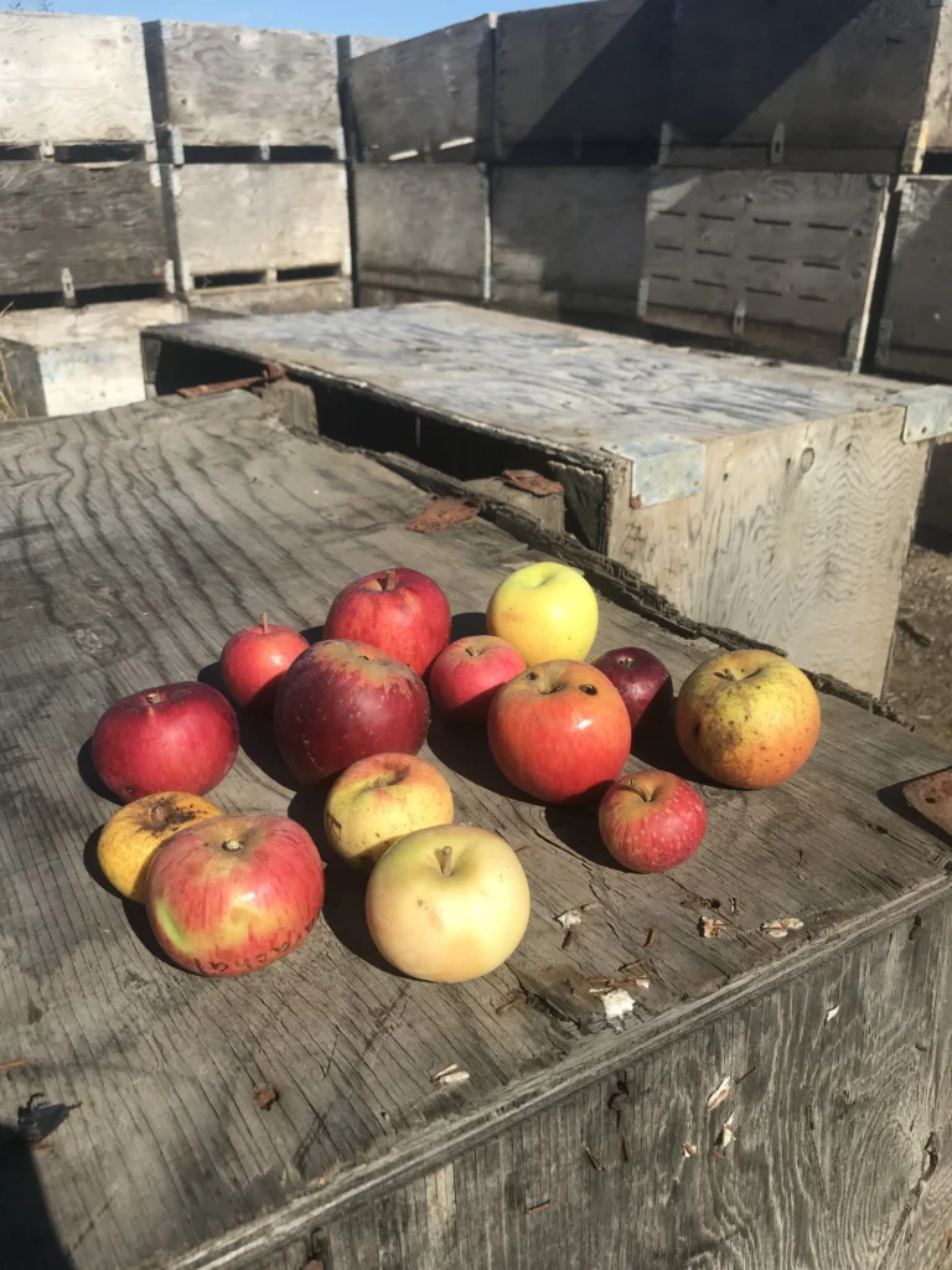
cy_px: 635
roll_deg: +1.6
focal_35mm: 28
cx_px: 476
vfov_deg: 63.4
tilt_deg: -23.9
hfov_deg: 49.7
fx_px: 1027
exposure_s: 1/2457
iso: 20
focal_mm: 3.99
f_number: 1.8
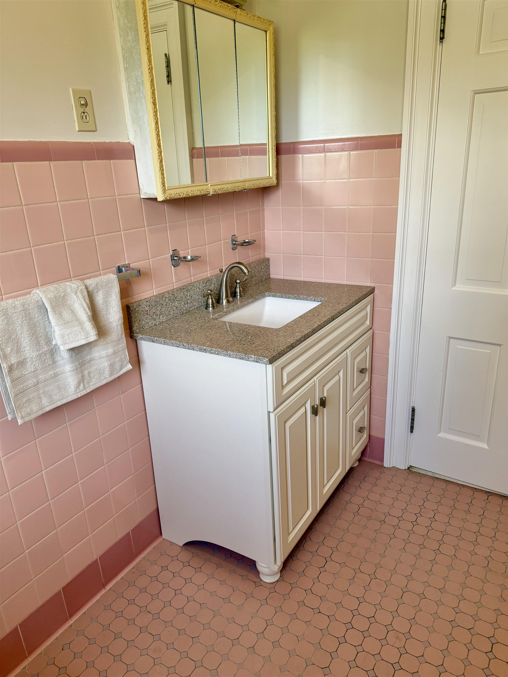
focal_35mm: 24
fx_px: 470
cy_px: 338
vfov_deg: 71.6
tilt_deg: -17.7
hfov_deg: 56.8
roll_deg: +2.6
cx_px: 254
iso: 160
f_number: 1.78
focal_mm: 6.76
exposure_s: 1/121
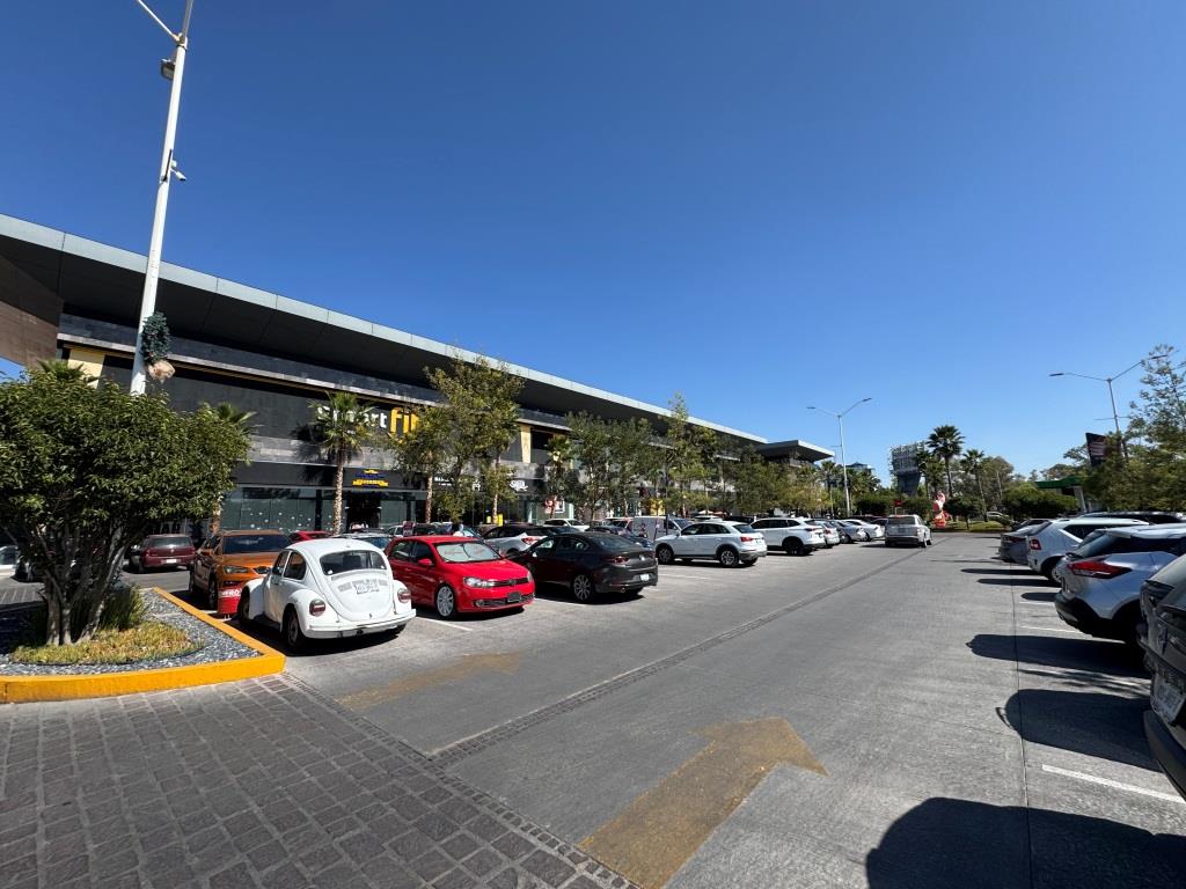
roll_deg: +1.5
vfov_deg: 85.7
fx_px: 480
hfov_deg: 102.1
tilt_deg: +9.4
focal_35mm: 14
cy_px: 444
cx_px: 593
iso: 40
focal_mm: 2.22
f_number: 2.2
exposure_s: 1/1832
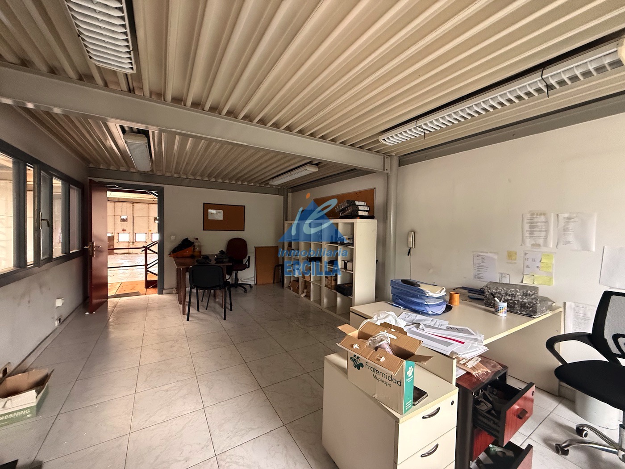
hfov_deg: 102.1
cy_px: 234
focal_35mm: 14
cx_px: 312
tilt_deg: -0.6
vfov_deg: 85.7
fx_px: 253
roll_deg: -1.2
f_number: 2.2
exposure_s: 1/60
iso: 640
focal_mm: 2.22
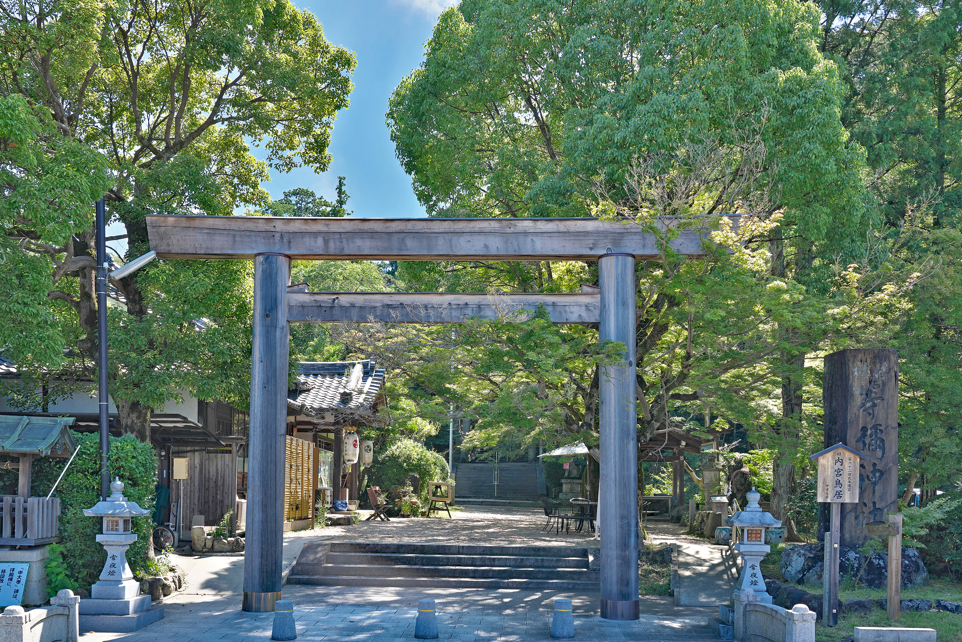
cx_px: 481
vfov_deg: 41.1
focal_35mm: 32
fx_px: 855
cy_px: 321
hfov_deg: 58.7
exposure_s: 1/30
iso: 100
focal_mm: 32
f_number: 9
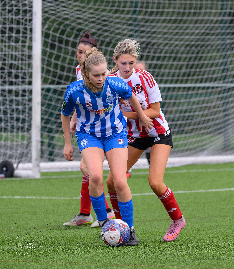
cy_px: 142
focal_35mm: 380
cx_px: 154
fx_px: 3133
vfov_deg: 4.9
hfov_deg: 4.3
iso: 1400
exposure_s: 1/1250
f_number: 5
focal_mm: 220
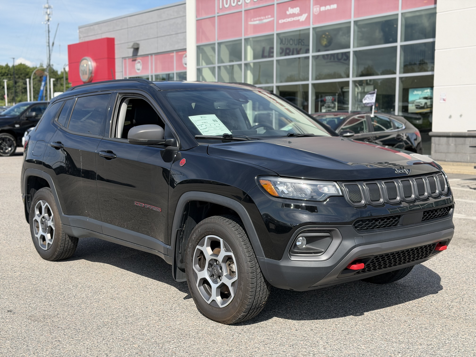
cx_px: 238
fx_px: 660
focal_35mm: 48
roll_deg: -0.8
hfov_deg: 39.7
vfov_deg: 30.3
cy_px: 178
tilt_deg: -5.8
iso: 80
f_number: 1.78
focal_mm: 6.76
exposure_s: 1/3704
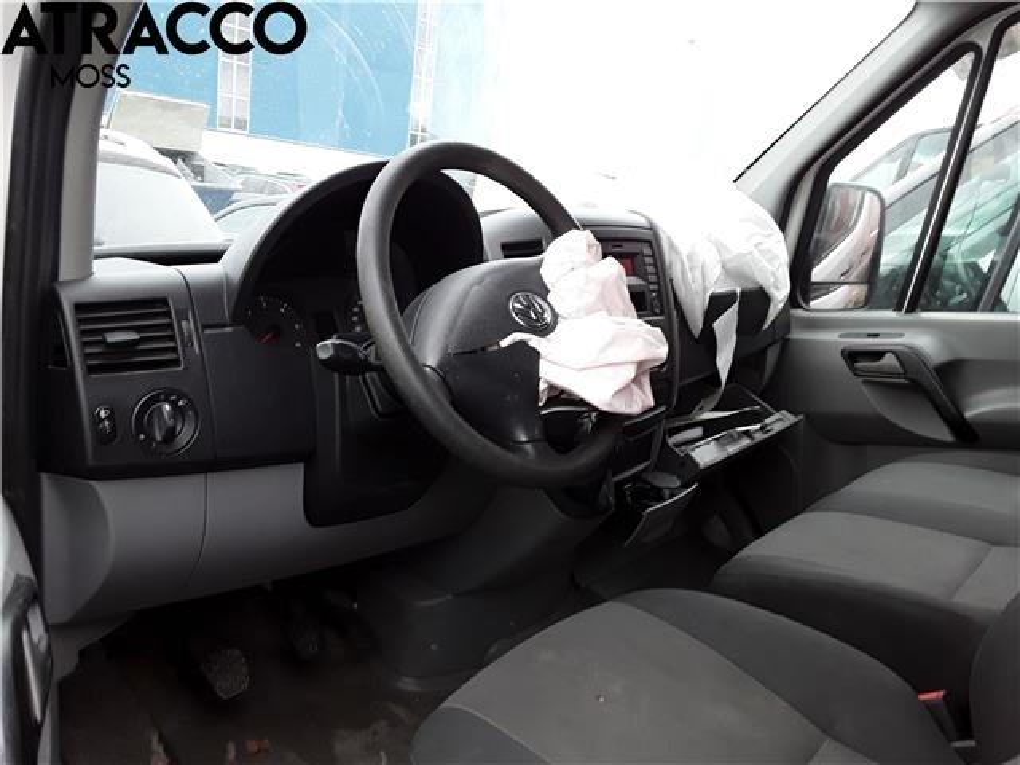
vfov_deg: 49.7
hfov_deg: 63.4
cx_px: 510
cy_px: 382
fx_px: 825
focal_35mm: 28
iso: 64
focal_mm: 2.91
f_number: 1.9
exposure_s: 1/100
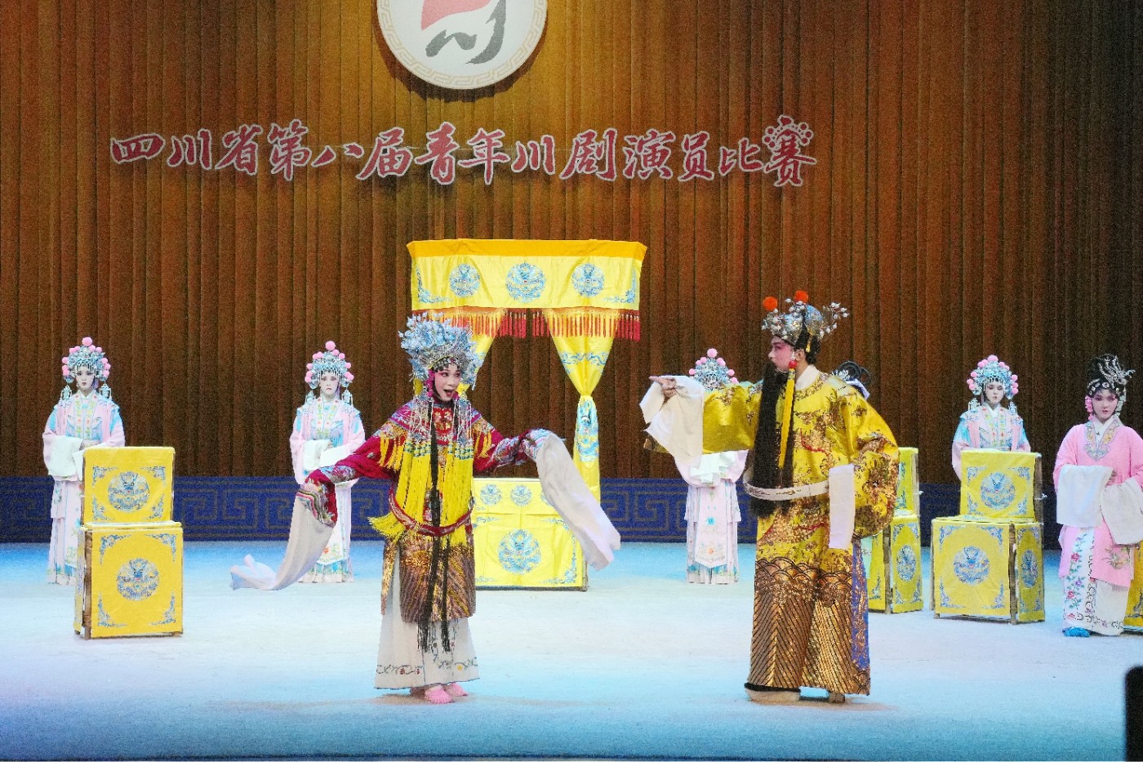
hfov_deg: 27.7
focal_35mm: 73
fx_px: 2317
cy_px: 381
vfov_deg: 18.7
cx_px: 572
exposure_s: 1/1250
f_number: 13
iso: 12800
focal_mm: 73
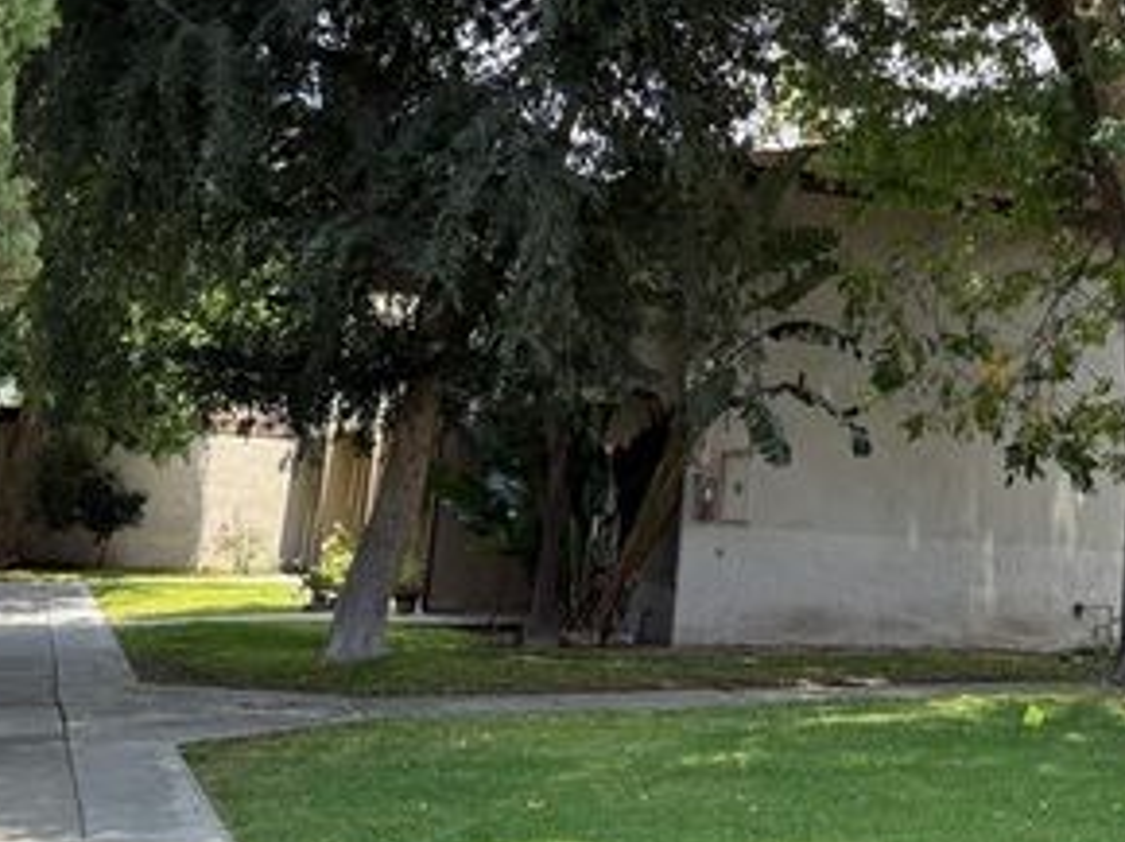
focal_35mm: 53
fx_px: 1721
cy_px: 210
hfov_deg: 34.8
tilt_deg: +9.3
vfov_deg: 27.1
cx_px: 931
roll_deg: -2.2
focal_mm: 6.76
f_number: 1.78
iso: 100
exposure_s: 1/1250
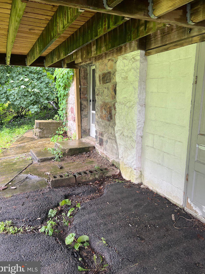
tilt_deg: -8.9
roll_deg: +0.8
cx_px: 101
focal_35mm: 27
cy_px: 134
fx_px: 213
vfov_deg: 65.3
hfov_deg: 51.3
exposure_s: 1/110
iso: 125
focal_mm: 5.7
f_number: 1.5
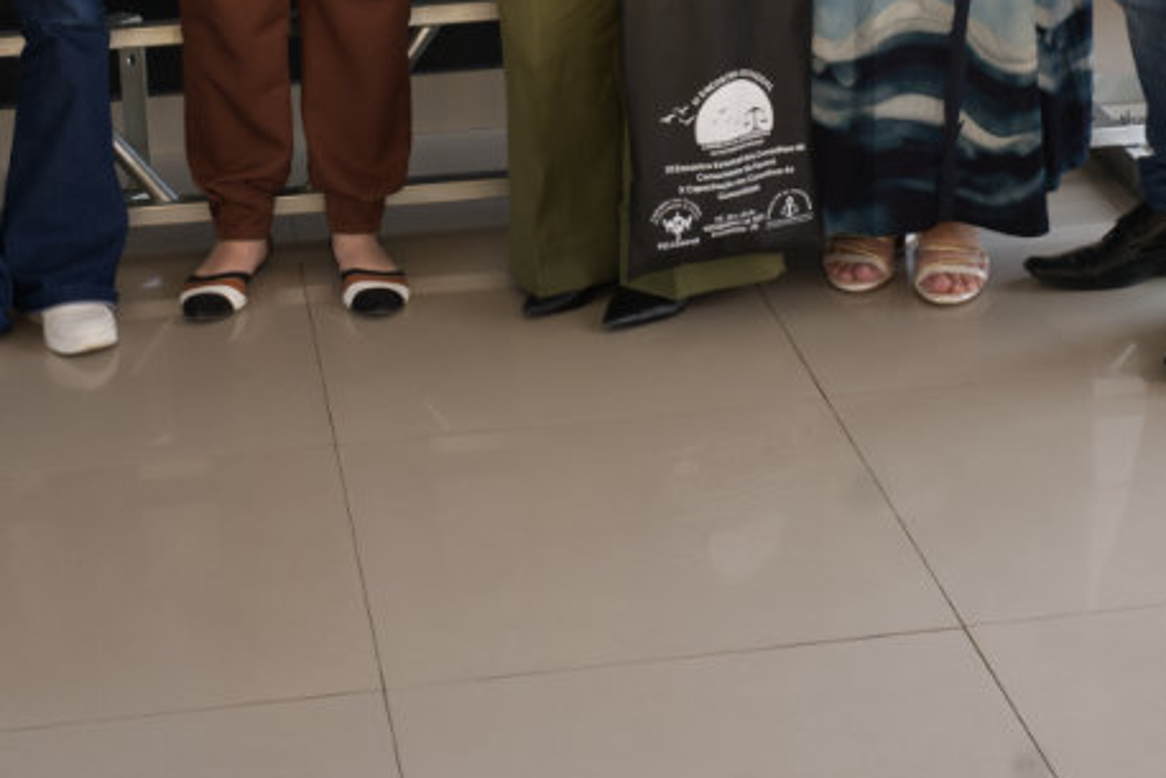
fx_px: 2981
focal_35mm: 92
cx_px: 510
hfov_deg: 22.1
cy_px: -226
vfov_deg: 14.3
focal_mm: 35
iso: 500
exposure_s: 1/80
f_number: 5.6
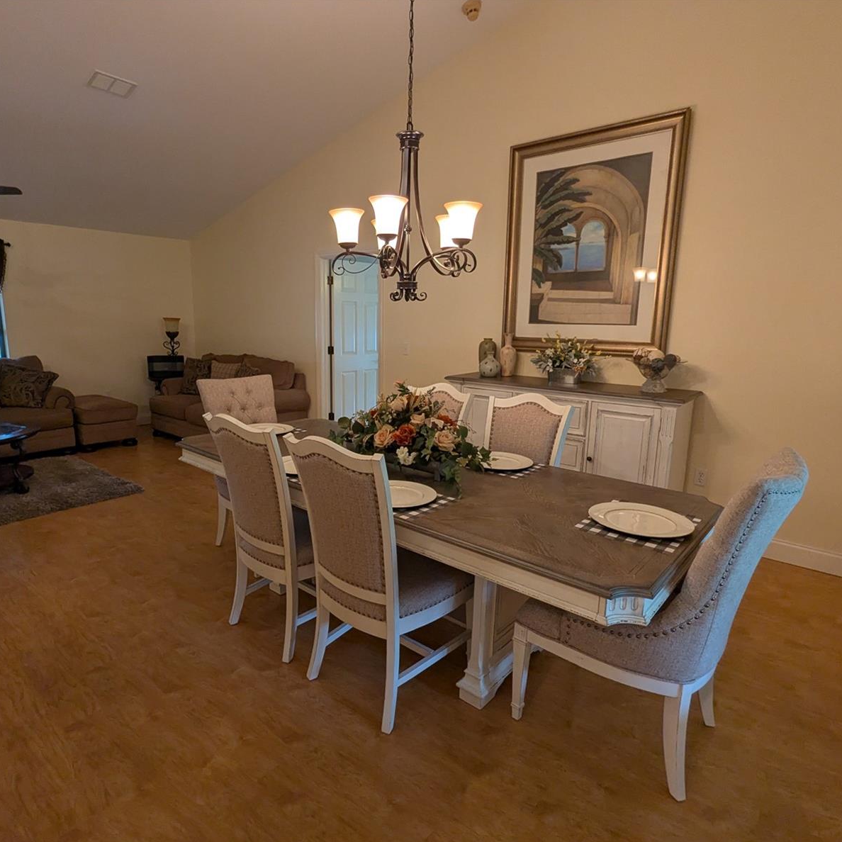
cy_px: 423
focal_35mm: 19
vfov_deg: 77.7
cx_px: 380
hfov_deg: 77.5
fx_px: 523
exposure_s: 1/60
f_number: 2.2
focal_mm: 2.35
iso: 261
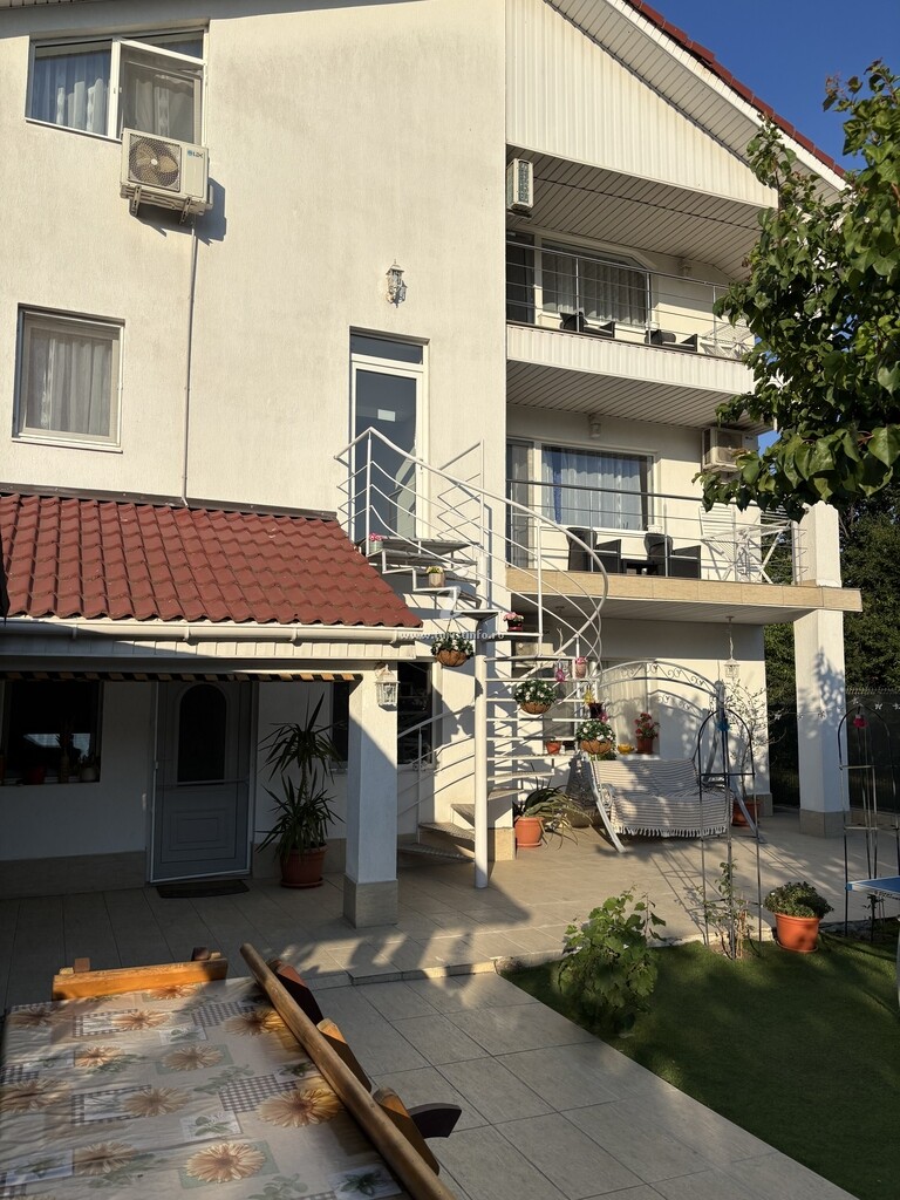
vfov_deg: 67.3
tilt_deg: +5.4
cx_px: 450
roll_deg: -0.4
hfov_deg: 53.1
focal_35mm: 26
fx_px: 901
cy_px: 600
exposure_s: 1/5348
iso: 50
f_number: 1.6
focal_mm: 5.96
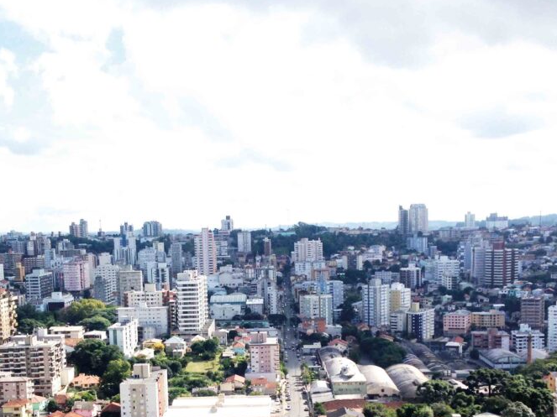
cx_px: 254
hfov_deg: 37.5
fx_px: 820
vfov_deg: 28.1
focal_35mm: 51
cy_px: 318
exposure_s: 1/2008
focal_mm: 4.12
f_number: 2.4
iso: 50
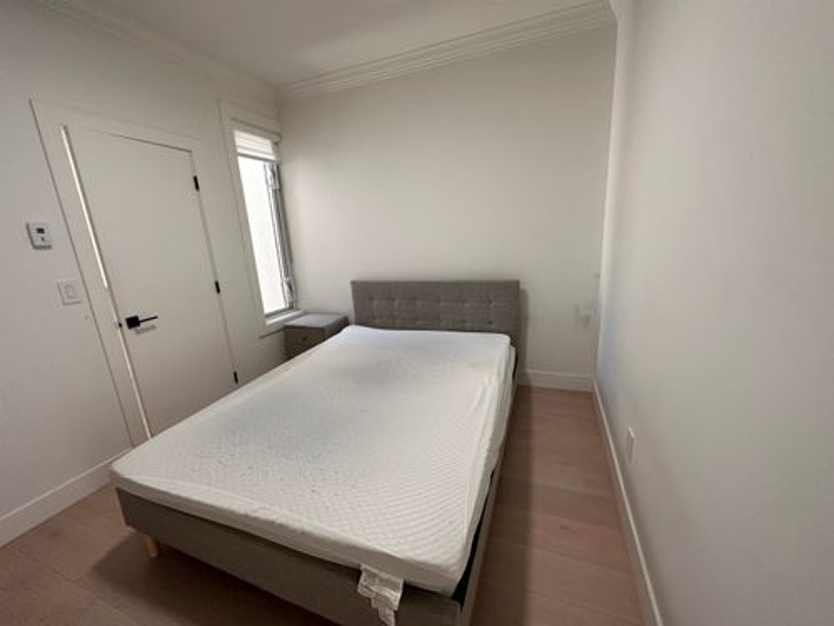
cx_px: 417
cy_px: 313
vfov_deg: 85.7
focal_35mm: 14
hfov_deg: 102.1
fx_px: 337
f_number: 2.2
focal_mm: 2.22
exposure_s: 1/120
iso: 200
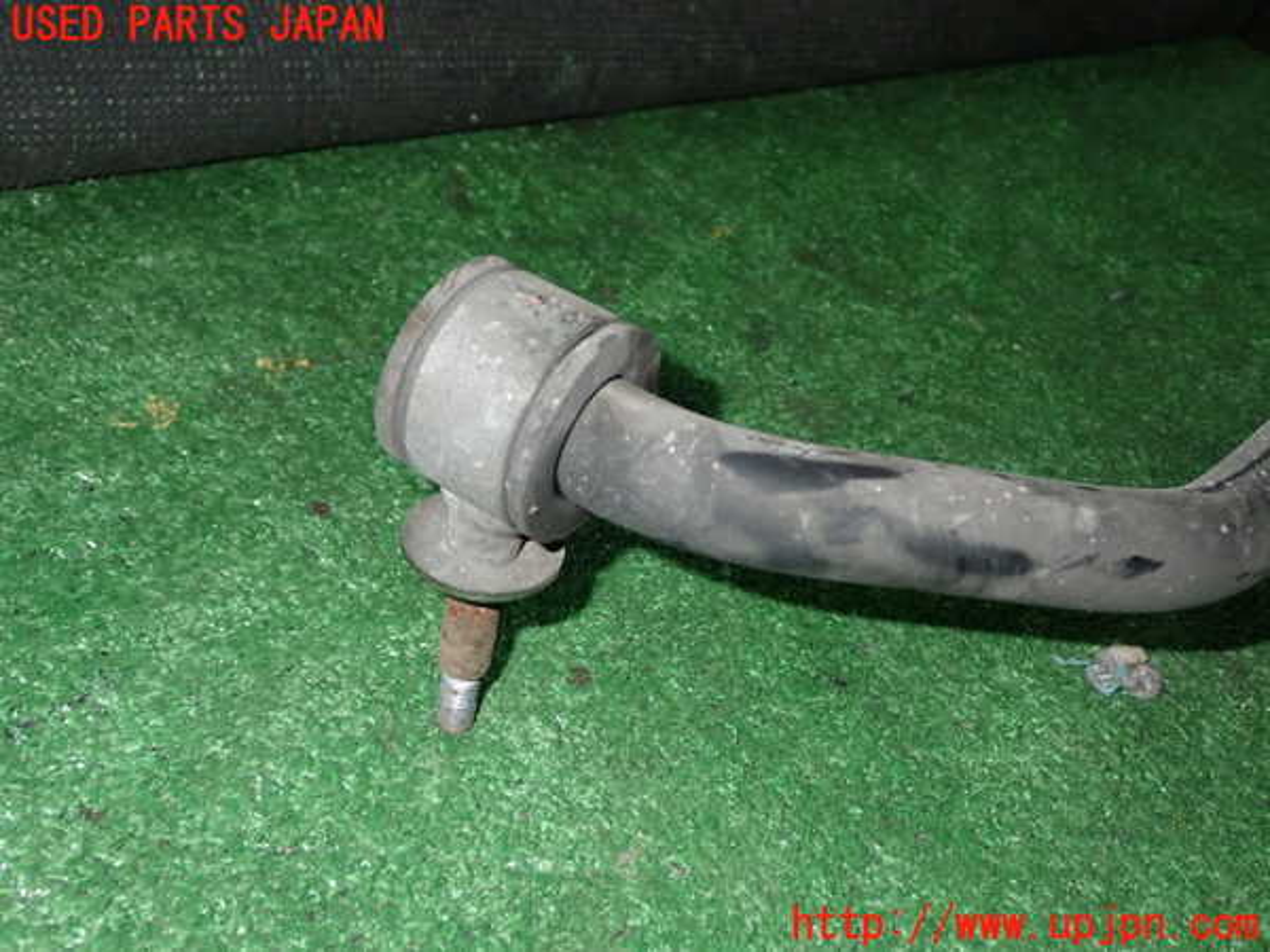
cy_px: 476
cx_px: 635
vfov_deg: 37.7
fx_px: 1394
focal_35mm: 38
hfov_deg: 49.0
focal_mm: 6.83
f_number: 8
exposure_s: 1/40
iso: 800
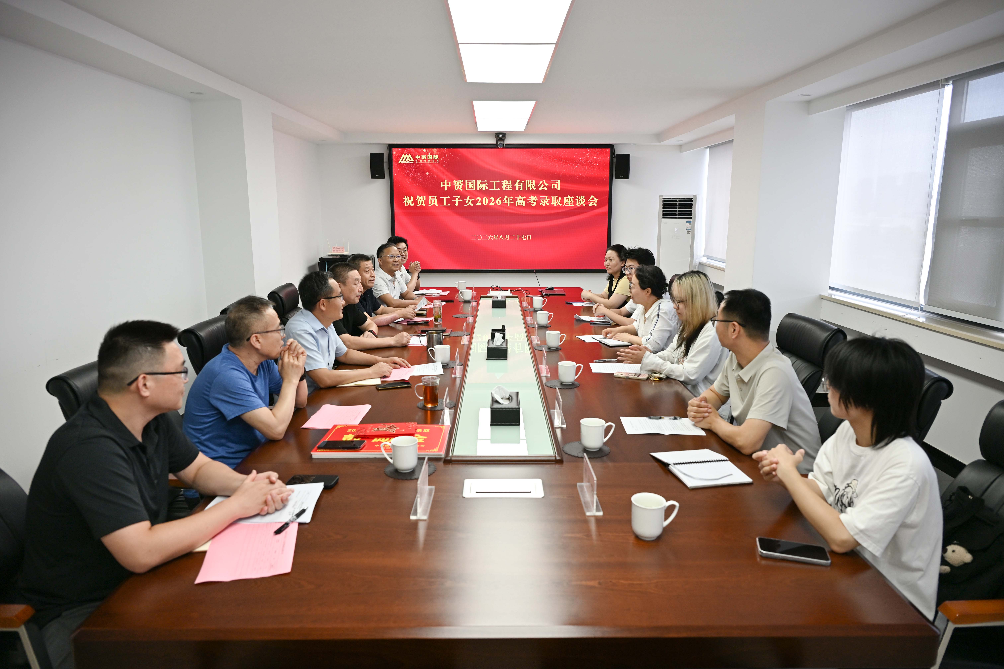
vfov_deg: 53.1
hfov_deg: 73.7
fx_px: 669
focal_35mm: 24
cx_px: 502
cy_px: 334
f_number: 4
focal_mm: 24
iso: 400
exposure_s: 1/125
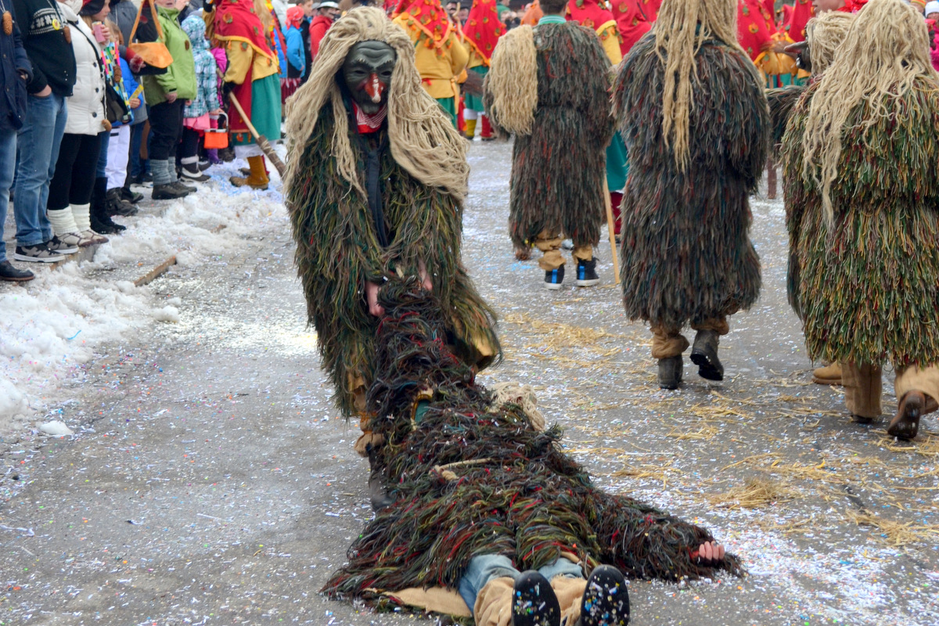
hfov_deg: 38.9
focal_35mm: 51
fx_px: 1330
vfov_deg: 26.5
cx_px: 470
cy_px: 313
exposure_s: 1/100
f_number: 5
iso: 200
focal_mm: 34
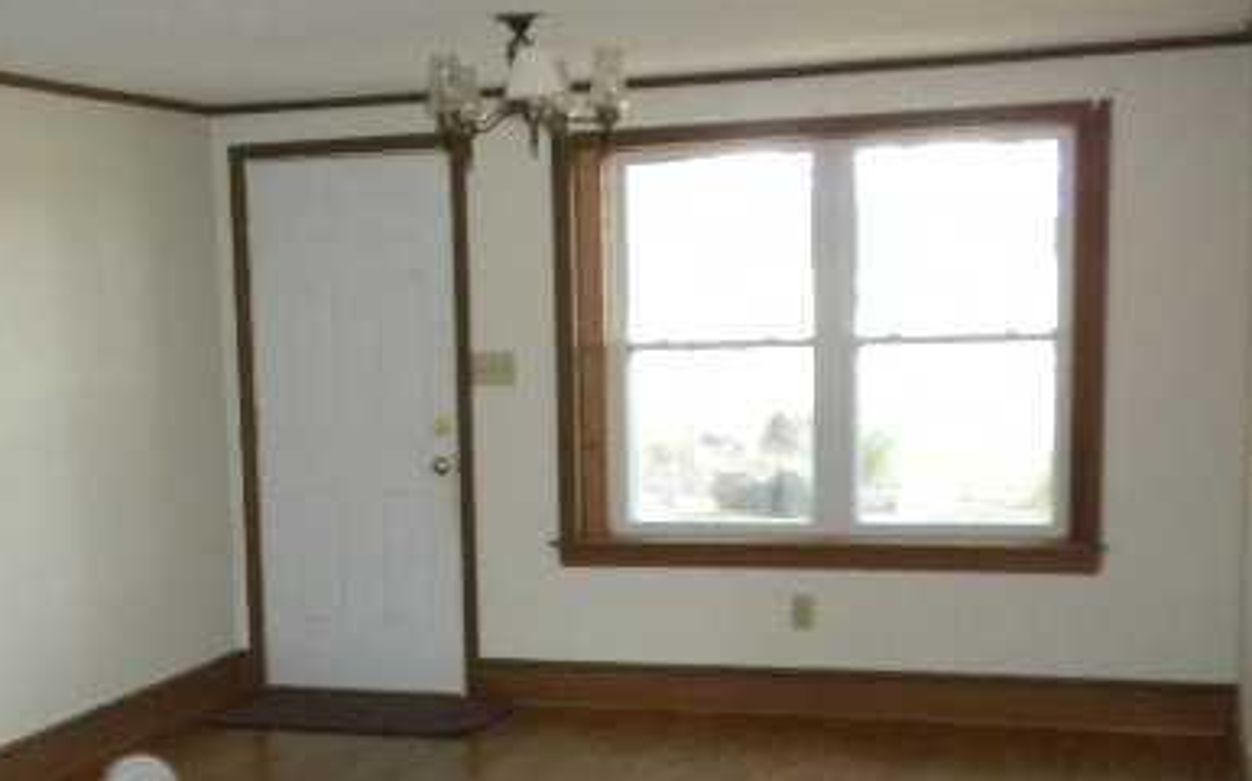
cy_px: 606
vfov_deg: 19.8
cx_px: 383
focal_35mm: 65
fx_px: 2217
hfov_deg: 31.2
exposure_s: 1/30
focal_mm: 6.6
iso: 400
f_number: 3.5
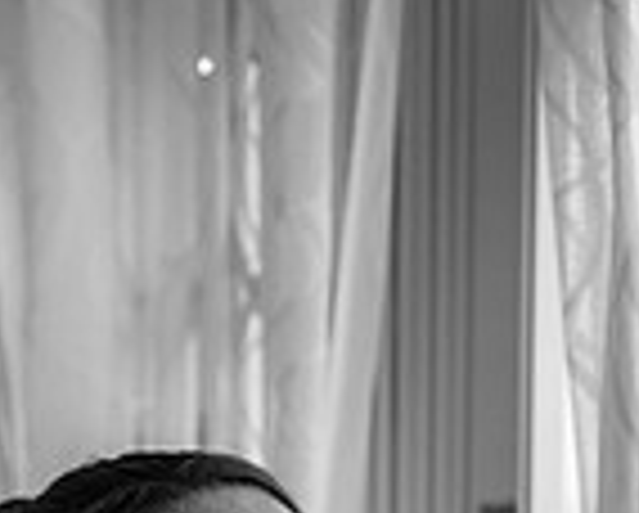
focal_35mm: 134
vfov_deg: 11.1
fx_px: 2538
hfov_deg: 13.7
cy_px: 774
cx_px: -220
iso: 180
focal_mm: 35
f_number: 2
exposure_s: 1/200
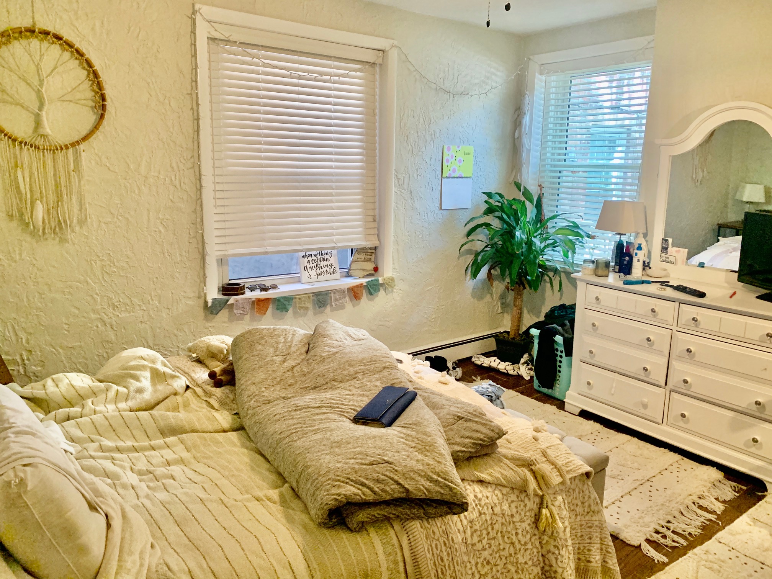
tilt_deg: -11.6
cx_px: 386
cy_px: 290
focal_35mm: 26
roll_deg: -0.8
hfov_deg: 67.3
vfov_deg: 53.1
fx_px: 580
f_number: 1.8
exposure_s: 1/60
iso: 400
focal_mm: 4.25
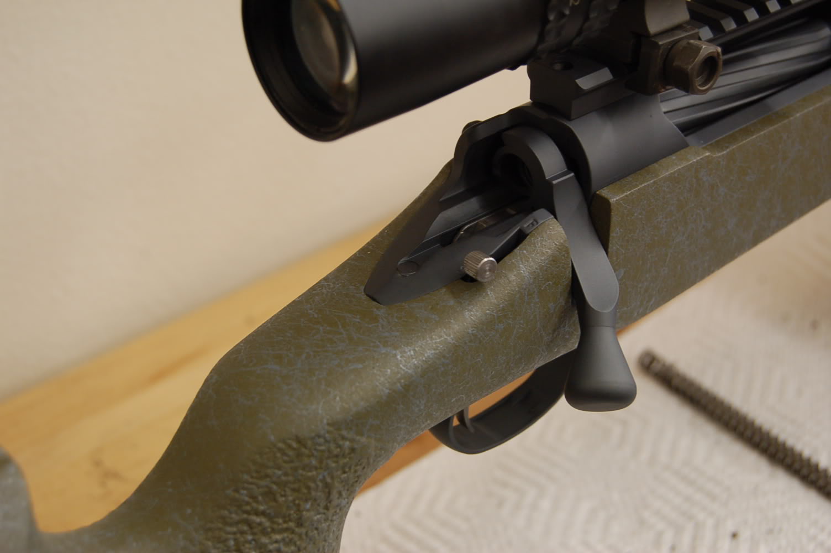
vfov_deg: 22.6
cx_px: 416
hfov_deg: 33.4
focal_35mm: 60
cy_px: 276
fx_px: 1384
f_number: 5
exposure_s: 1/20
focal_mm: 40
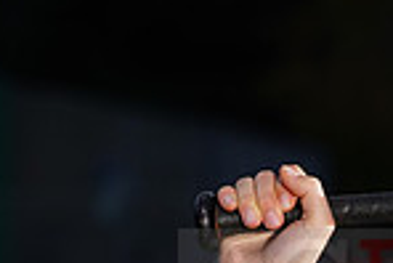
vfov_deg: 2.0
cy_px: 264
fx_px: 7583
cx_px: 624
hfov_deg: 3.0
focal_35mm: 694
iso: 320
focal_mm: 177
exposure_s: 1/160
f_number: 7.1
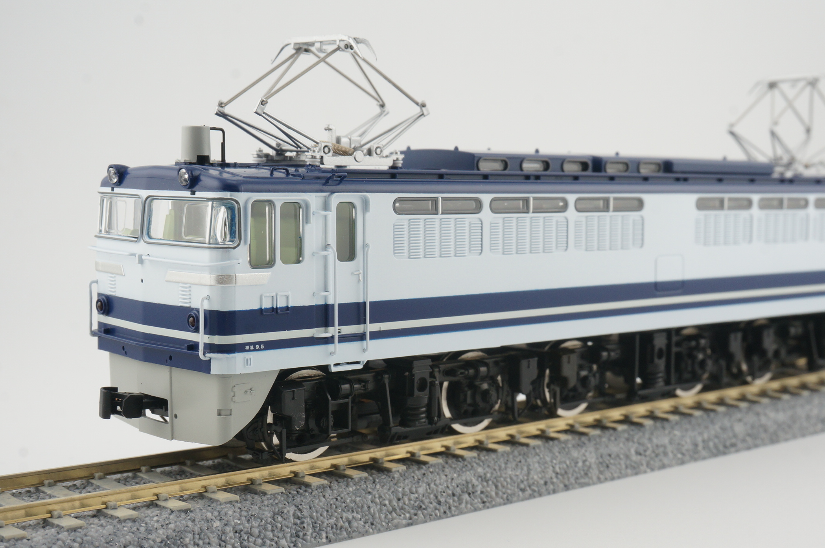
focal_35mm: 56
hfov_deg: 35.6
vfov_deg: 24.1
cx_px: 472
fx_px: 1281
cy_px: 299
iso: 400
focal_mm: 32
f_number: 14
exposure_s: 1/60
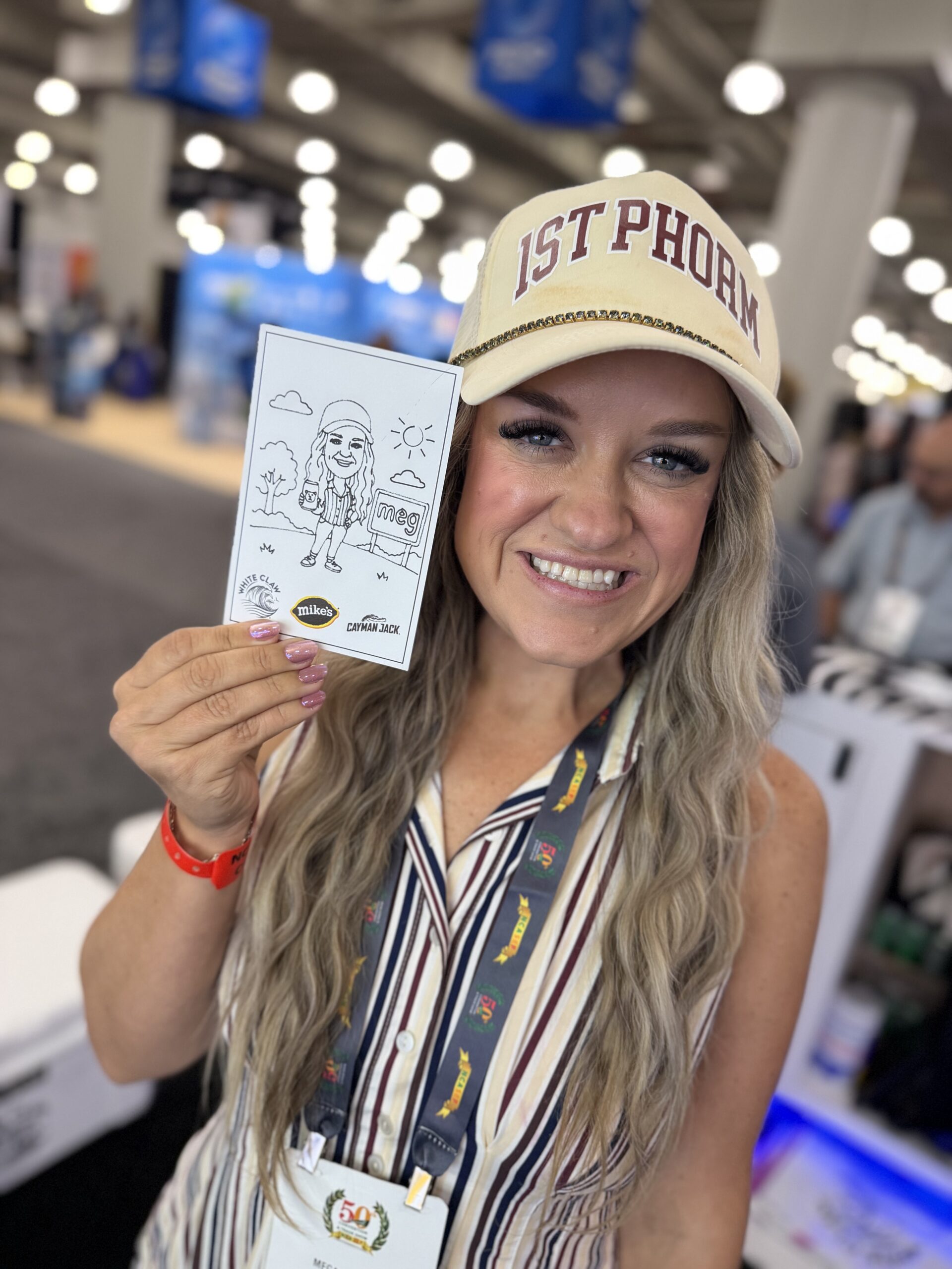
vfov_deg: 71.6
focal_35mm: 24
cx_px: 476
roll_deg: -10.7
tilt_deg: -16.3
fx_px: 880
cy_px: 634
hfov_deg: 56.8
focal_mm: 6.76
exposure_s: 1/60
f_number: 1.78
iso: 320
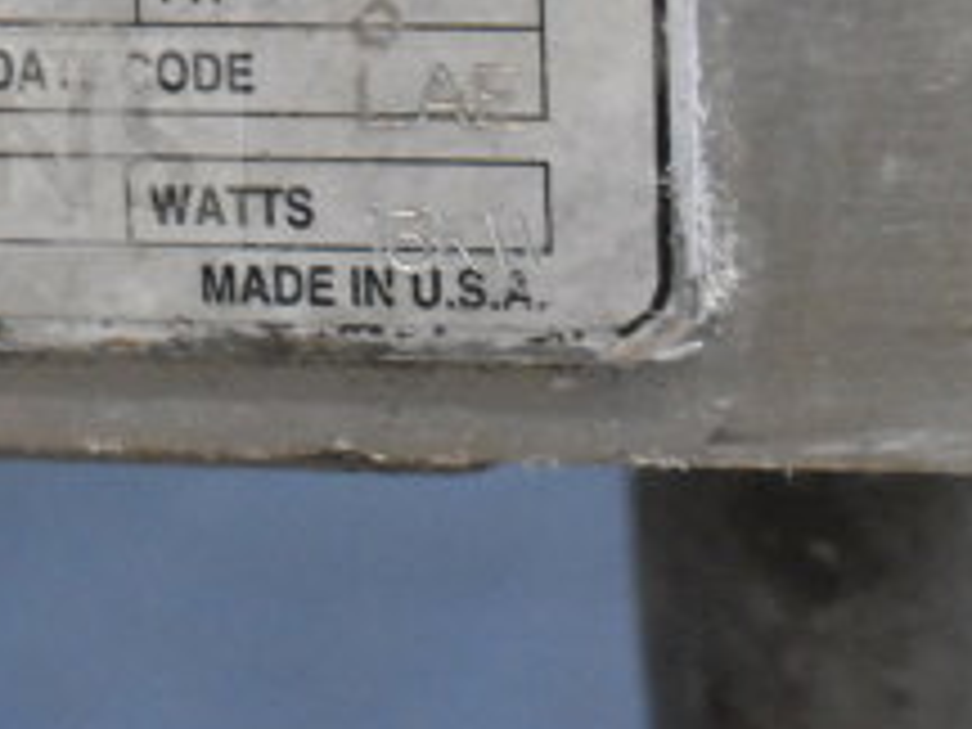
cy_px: -106
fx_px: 6300
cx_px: -266
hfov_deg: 8.7
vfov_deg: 6.6
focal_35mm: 224
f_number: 5.6
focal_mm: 55
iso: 8000
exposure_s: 1/100
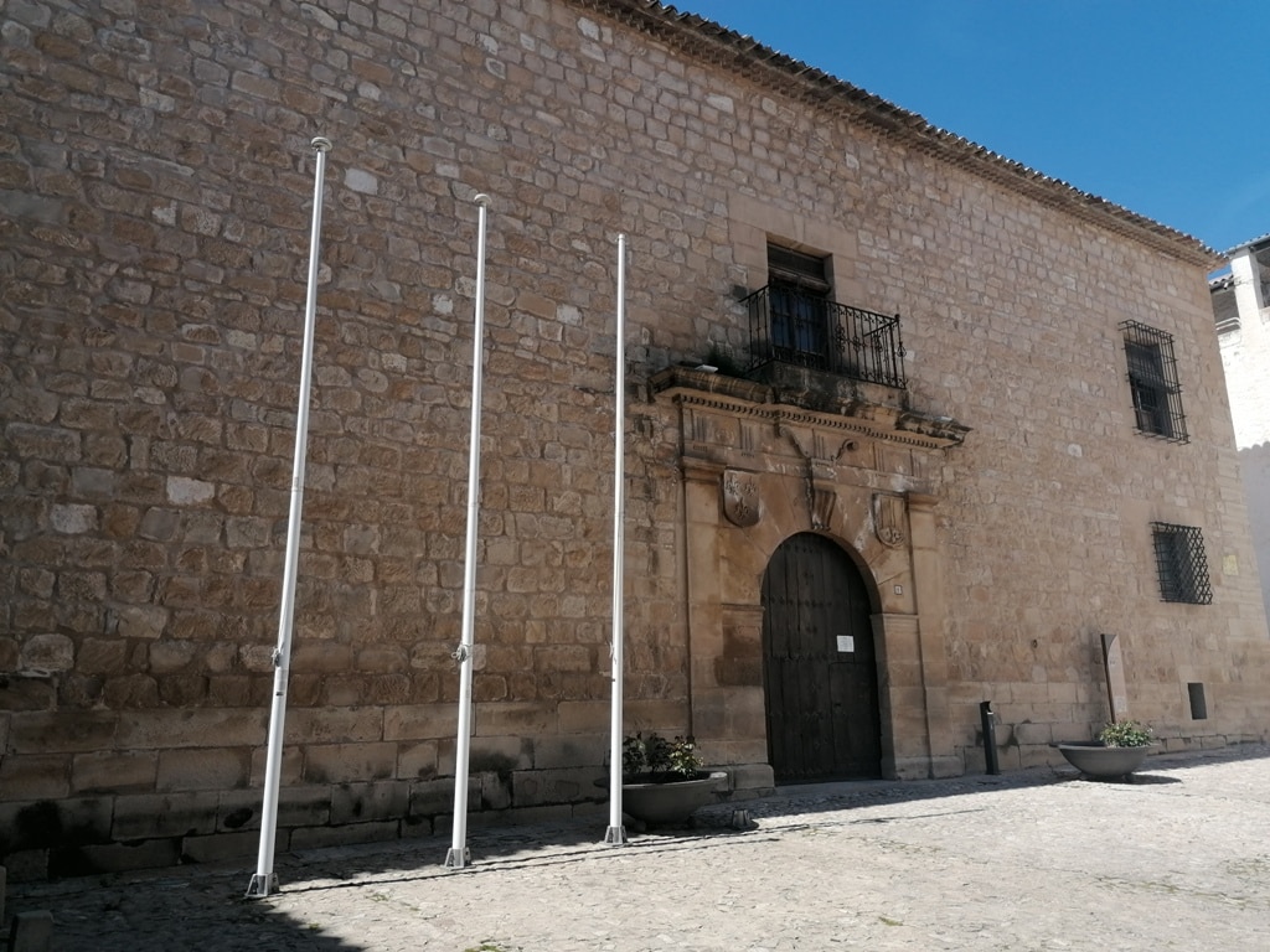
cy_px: 476
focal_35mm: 27
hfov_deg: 65.3
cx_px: 635
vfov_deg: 51.4
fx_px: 991
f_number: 1.8
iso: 50
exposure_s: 1/1406
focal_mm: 4.75
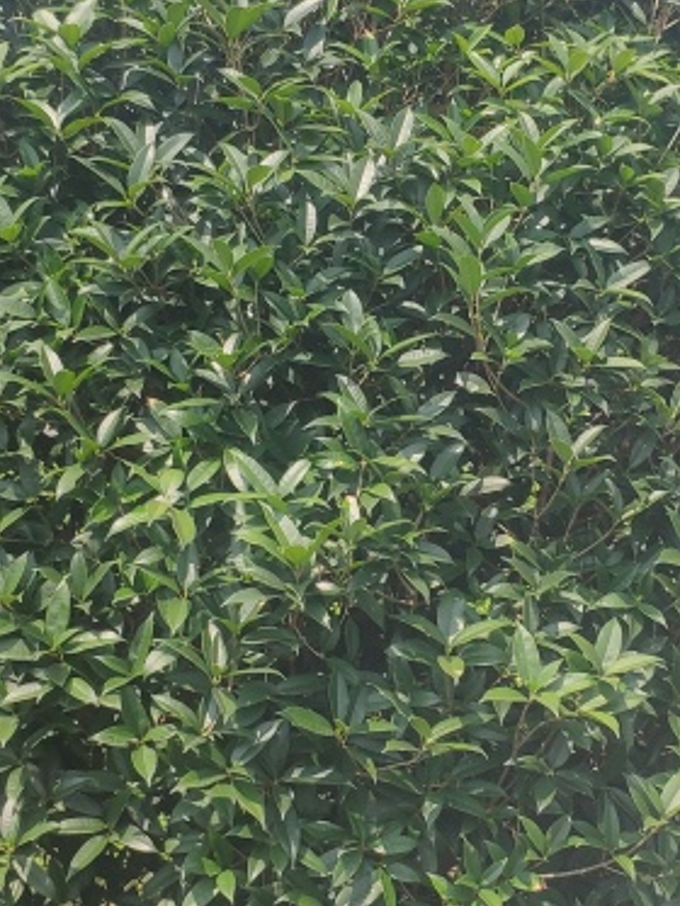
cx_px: 447
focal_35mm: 60
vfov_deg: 32.2
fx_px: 1571
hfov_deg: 24.3
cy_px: 448
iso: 100
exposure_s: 1/1740
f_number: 1.8
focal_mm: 4.22
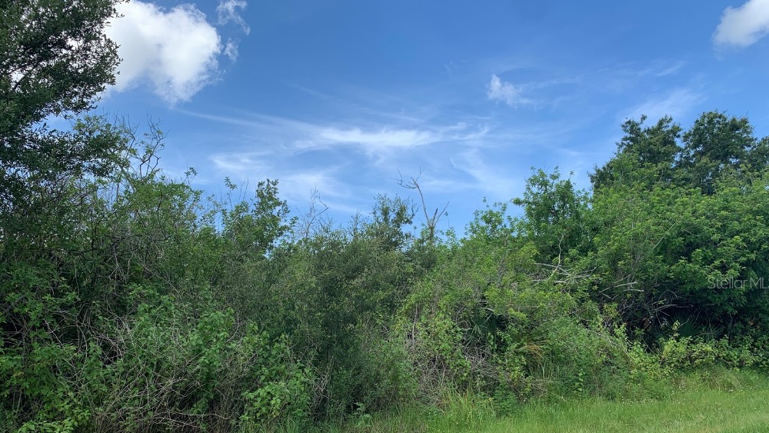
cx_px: 386
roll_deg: +1.8
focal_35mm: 29
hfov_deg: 66.1
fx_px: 591
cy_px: 282
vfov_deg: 39.8
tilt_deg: +3.9
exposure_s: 1/1235
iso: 25
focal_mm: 4.25
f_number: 1.8
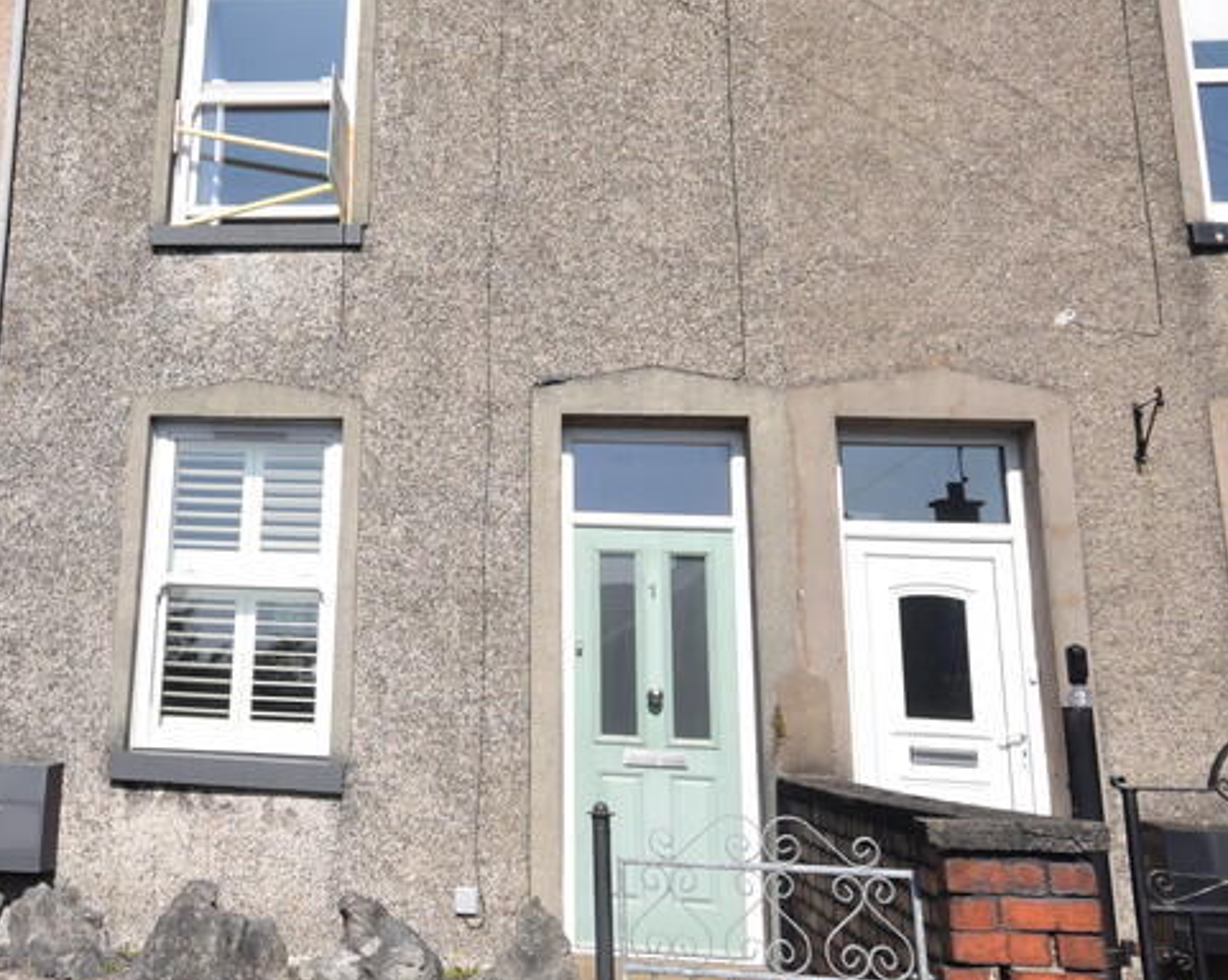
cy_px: 318
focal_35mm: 39
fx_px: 1416
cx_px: 317
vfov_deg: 37.7
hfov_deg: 45.4
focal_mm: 13
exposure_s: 1/400
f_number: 10
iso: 200
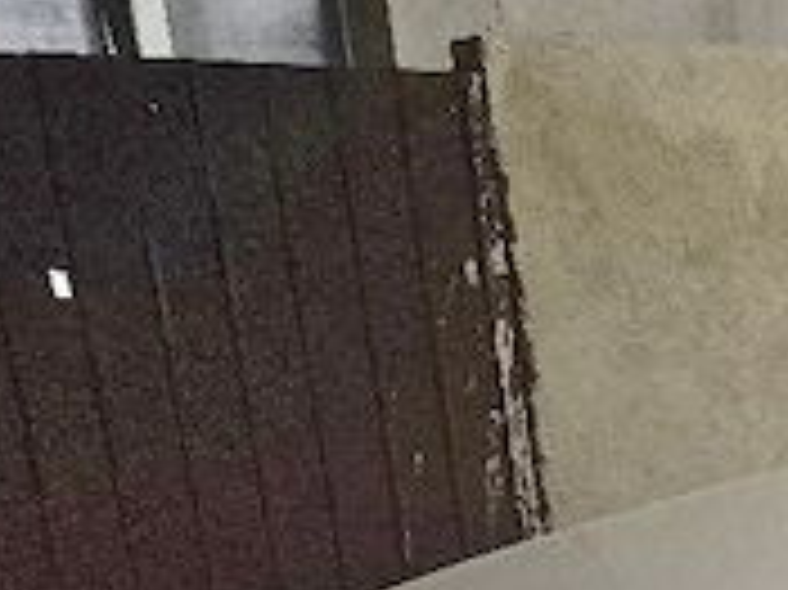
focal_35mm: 79
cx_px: 1211
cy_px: 824
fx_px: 1797
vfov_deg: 17.2
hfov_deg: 20.7
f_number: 1.8
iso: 1600
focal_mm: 5.4
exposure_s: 1/40
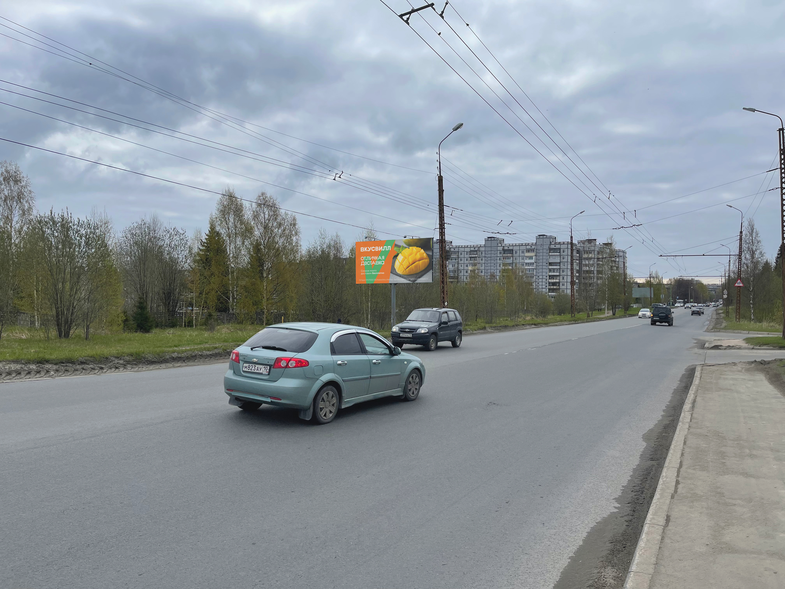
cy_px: 294
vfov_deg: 53.1
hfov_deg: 67.3
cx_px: 392
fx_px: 590
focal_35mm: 26
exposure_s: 1/4202
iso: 32
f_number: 1.6
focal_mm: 5.1
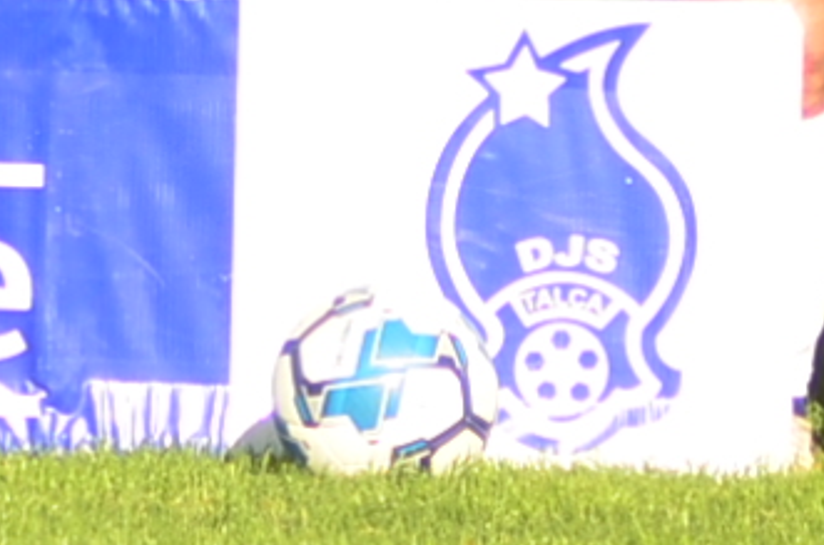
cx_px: -62
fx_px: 24243
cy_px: -839
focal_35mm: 1062
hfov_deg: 1.9
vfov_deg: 1.3
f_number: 4
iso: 200
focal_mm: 95
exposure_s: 1/1000
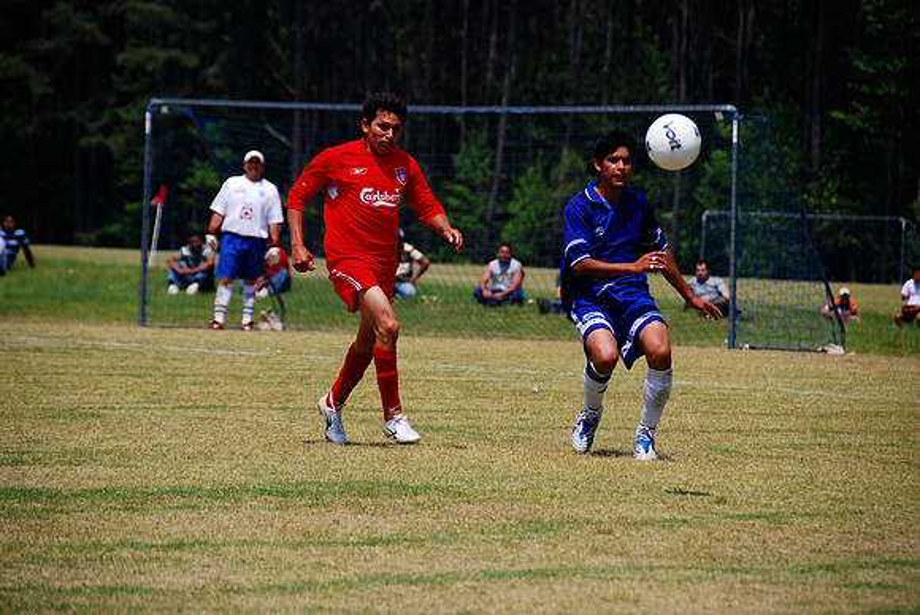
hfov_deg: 8.1
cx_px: 460
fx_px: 6523
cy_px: 308
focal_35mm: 255
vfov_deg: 5.4
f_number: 5.6
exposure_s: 1/640
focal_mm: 170
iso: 100
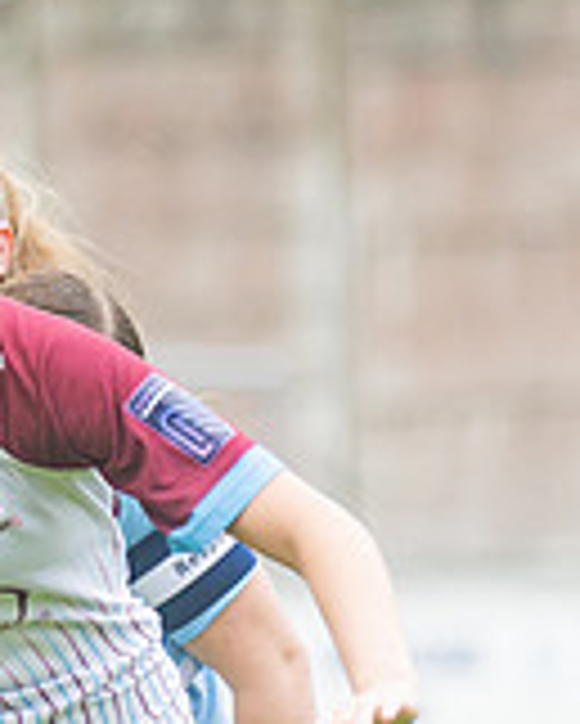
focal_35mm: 1455
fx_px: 31191
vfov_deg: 1.3
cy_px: 797
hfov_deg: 1.1
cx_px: -577
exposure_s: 1/1600
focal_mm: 210
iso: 800
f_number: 2.8
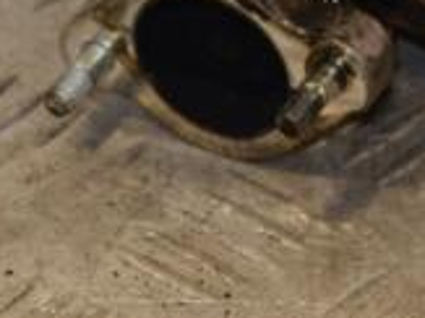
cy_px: -164
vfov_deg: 2.7
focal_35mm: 558
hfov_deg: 3.6
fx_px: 6843
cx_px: 420
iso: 800
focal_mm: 105
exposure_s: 1/200
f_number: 6.3
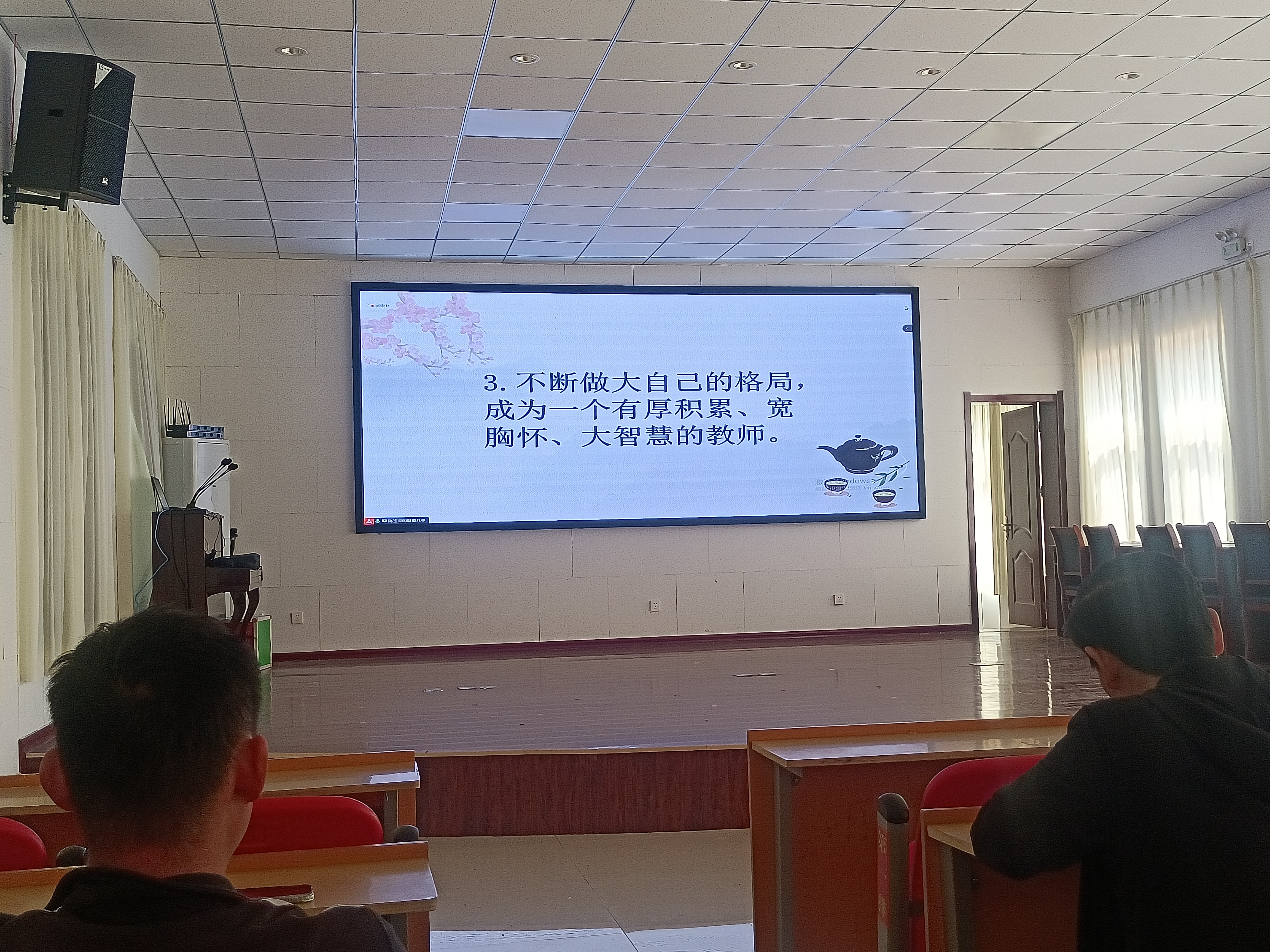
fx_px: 1504
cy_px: 476
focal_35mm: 41
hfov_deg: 45.8
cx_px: 635
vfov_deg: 35.1
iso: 227
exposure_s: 1/100
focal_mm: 4.71
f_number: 1.79
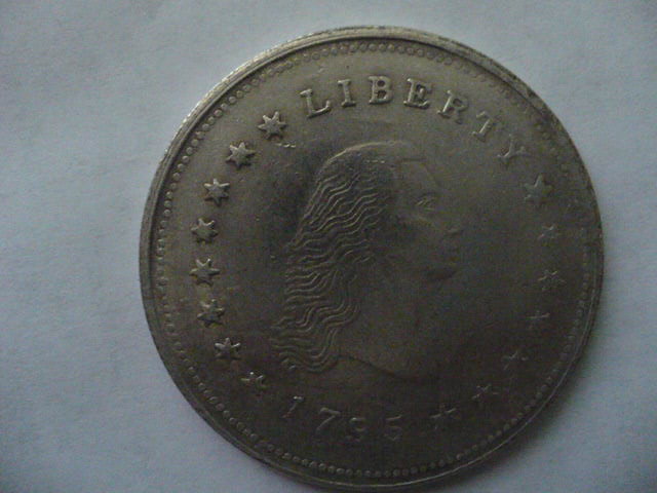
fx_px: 702
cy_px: 246
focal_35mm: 37
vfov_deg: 38.7
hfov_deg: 50.1
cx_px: 328
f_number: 2.8
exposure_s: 1/8
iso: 800
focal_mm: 6.1
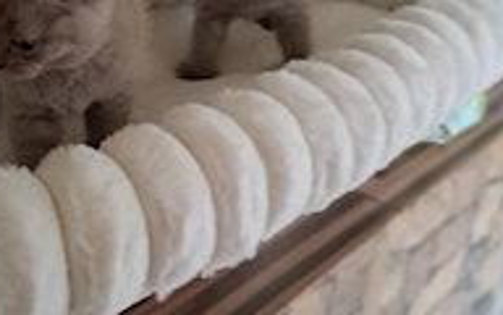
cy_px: 63
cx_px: 149
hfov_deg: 37.6
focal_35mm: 53
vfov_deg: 24.0
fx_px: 727
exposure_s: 1/33
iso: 400
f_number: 1.8
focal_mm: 5.23
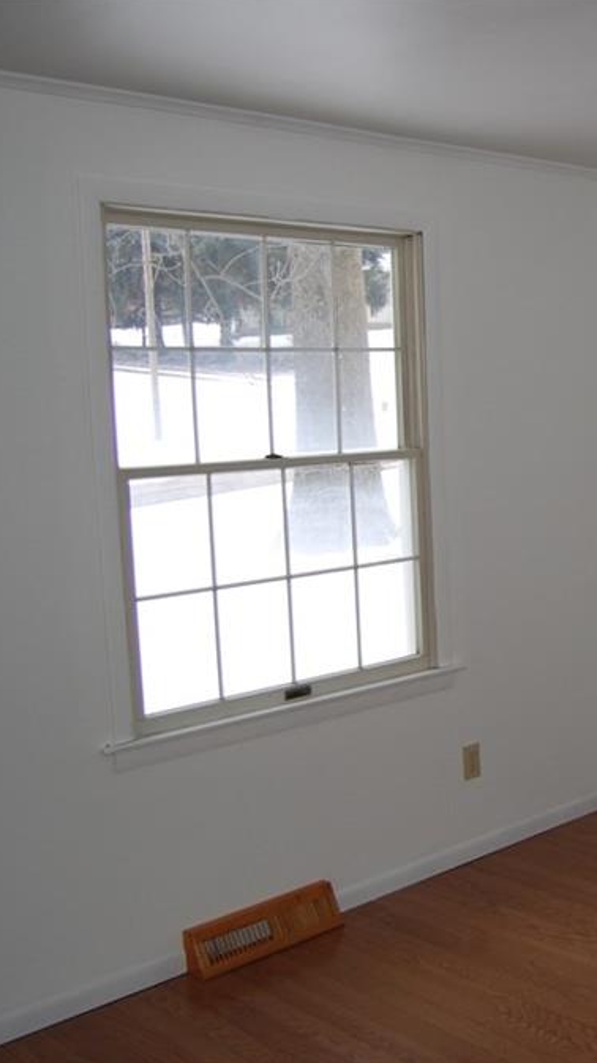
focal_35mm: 43
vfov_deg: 47.4
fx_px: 1211
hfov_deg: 25.7
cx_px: 648
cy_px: 531
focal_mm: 18
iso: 400
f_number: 3.5
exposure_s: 1/125
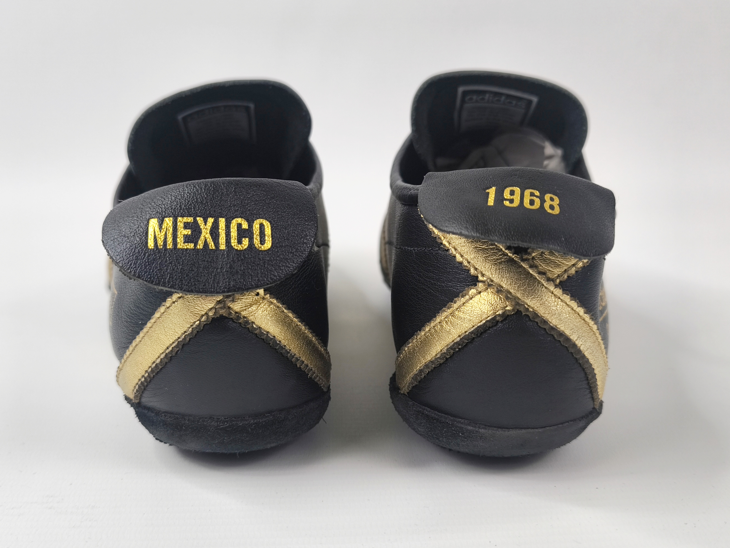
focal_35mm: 24
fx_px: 506
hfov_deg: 71.6
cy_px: 274
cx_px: 365
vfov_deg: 56.8
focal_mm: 6.92
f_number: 1.9
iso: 64
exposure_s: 1/100
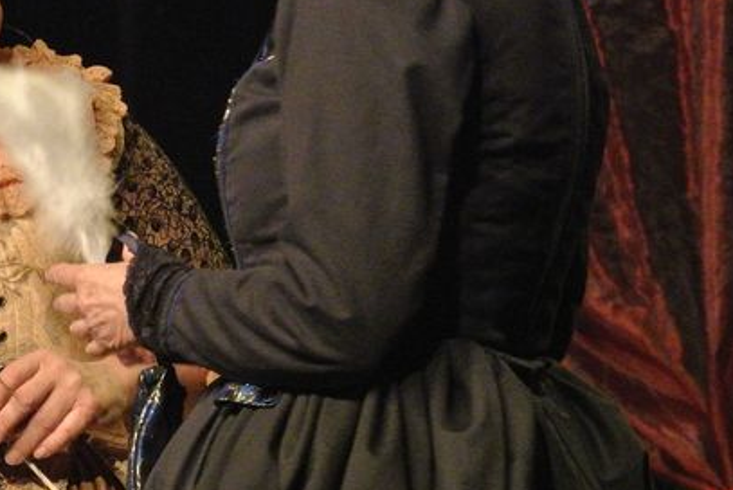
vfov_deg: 4.1
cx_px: 196
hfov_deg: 6.1
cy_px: 87
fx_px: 6887
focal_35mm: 338
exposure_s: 1/80
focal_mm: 64
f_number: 7.1
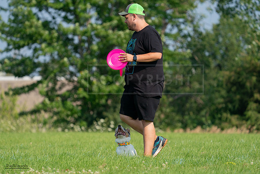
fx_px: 2189
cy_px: 87
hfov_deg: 6.8
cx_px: 130
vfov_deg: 4.5
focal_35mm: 303
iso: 1250
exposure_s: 1/4000
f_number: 6.3
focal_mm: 303
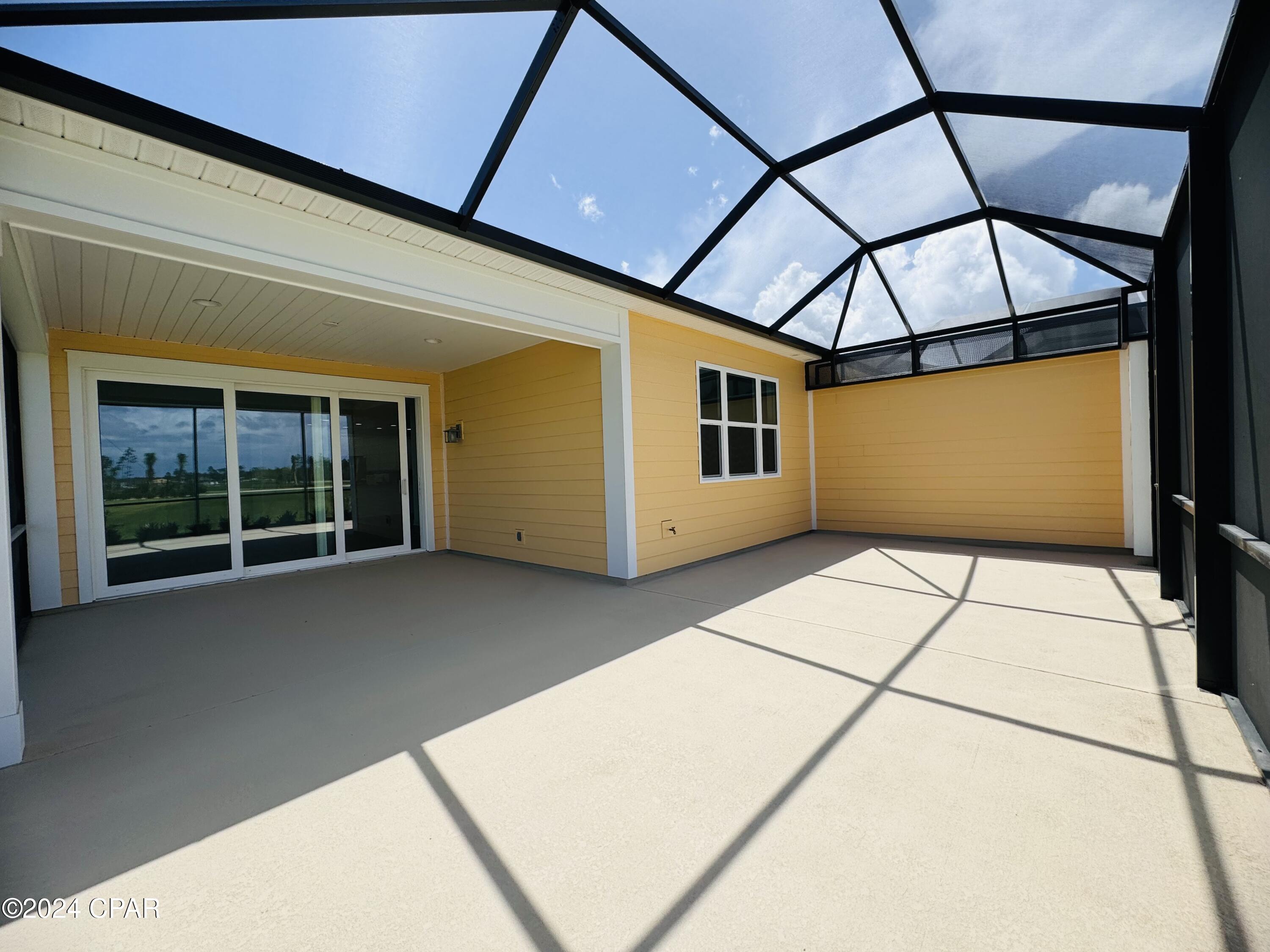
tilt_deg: -0.9
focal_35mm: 14
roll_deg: +1.7
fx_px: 514
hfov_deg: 102.1
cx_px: 635
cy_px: 476
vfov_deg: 85.7
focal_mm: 2.22
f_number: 2.2
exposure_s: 1/849
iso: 50
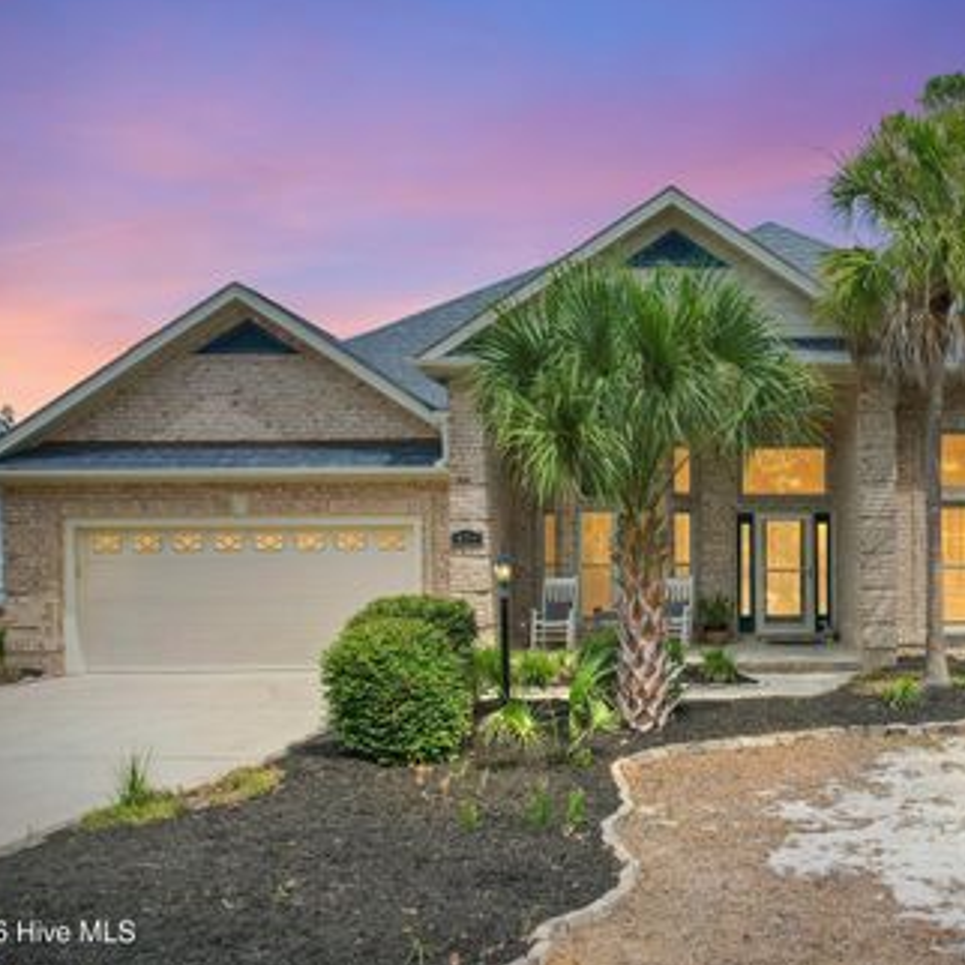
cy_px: 478
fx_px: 915
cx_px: 671
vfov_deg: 55.6
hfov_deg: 54.1
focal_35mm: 29
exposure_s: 1/350
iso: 100
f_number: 2.8
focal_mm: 8.38
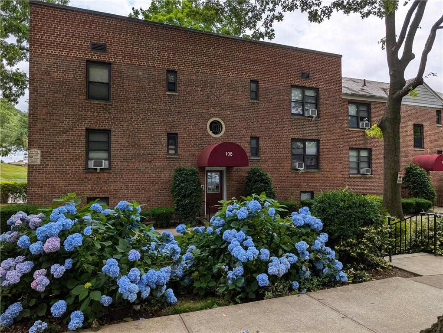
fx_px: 307
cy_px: 166
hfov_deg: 71.5
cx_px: 222
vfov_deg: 56.9
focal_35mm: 24
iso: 15
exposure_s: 1/676
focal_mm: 6.9
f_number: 1.68
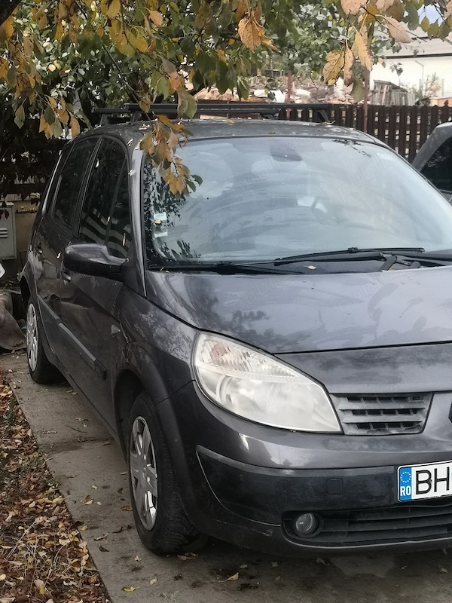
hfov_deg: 26.6
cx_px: 226
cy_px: 302
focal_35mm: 55
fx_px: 958
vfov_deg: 34.9
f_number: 1.6
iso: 80
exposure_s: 1/100
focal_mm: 3.95
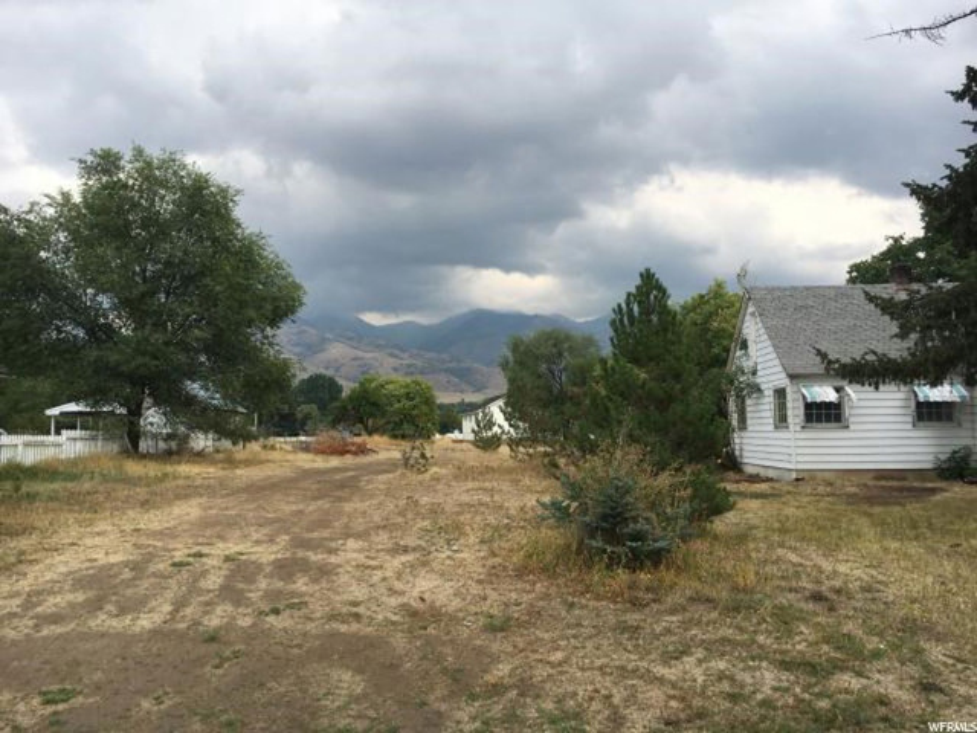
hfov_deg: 61.7
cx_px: 488
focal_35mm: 29
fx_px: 818
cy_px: 366
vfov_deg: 48.2
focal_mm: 4.15
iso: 25
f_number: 2.2
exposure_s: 1/827
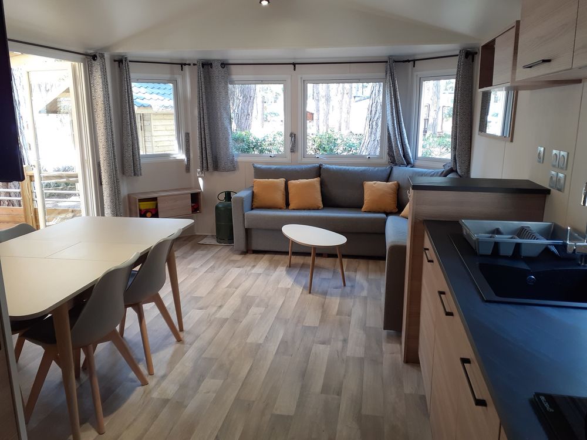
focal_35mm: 27
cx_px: 294
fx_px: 458
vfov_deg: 51.4
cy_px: 220
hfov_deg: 65.3
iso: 64
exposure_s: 1/50
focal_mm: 3.6
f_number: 1.9
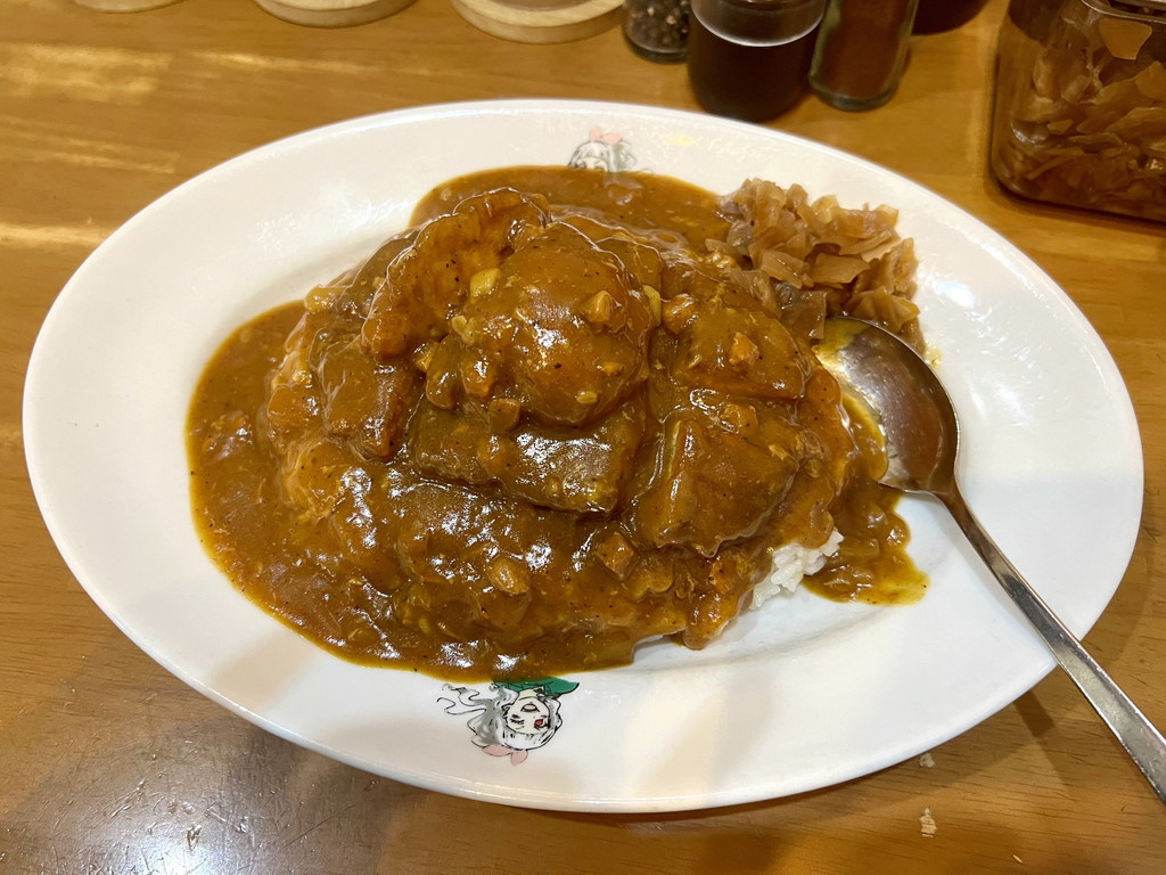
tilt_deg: -62.7
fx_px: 876
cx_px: 583
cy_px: 438
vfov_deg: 53.1
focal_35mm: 26
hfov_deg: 67.3
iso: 250
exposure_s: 1/50
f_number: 1.5
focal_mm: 5.7
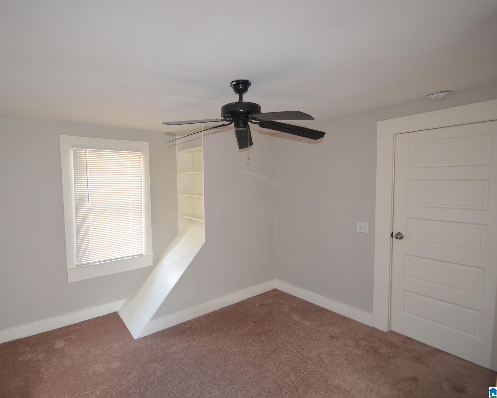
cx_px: 217
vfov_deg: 77.0
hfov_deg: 89.2
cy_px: 199
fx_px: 250
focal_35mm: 17
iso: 720
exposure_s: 1/60
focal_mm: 10
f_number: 3.5
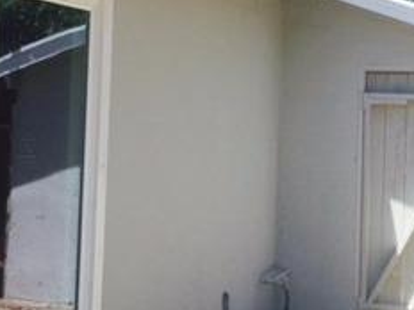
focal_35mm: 80
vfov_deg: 18.3
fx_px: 957
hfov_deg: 24.4
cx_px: 221
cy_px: 82
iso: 32
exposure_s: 1/1364
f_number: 2.2
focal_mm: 4.15
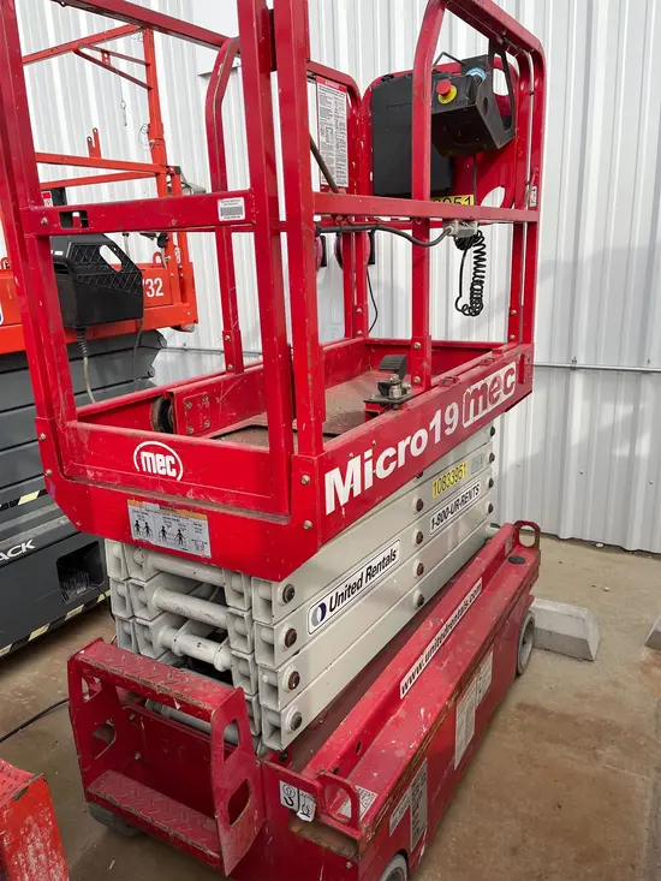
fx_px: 662
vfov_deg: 67.3
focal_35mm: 26
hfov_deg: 53.1
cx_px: 330
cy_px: 440
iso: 50
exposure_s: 1/1477
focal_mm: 5.1
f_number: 1.6
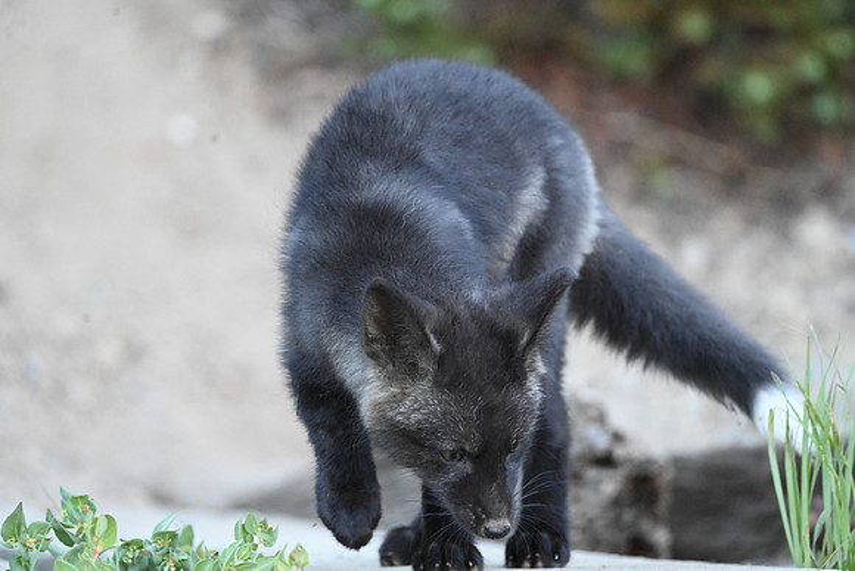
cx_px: 428
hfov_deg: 3.4
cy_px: 286
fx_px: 14253
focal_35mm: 600
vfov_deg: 2.3
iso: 6400
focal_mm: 600
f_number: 6.3
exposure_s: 1/640
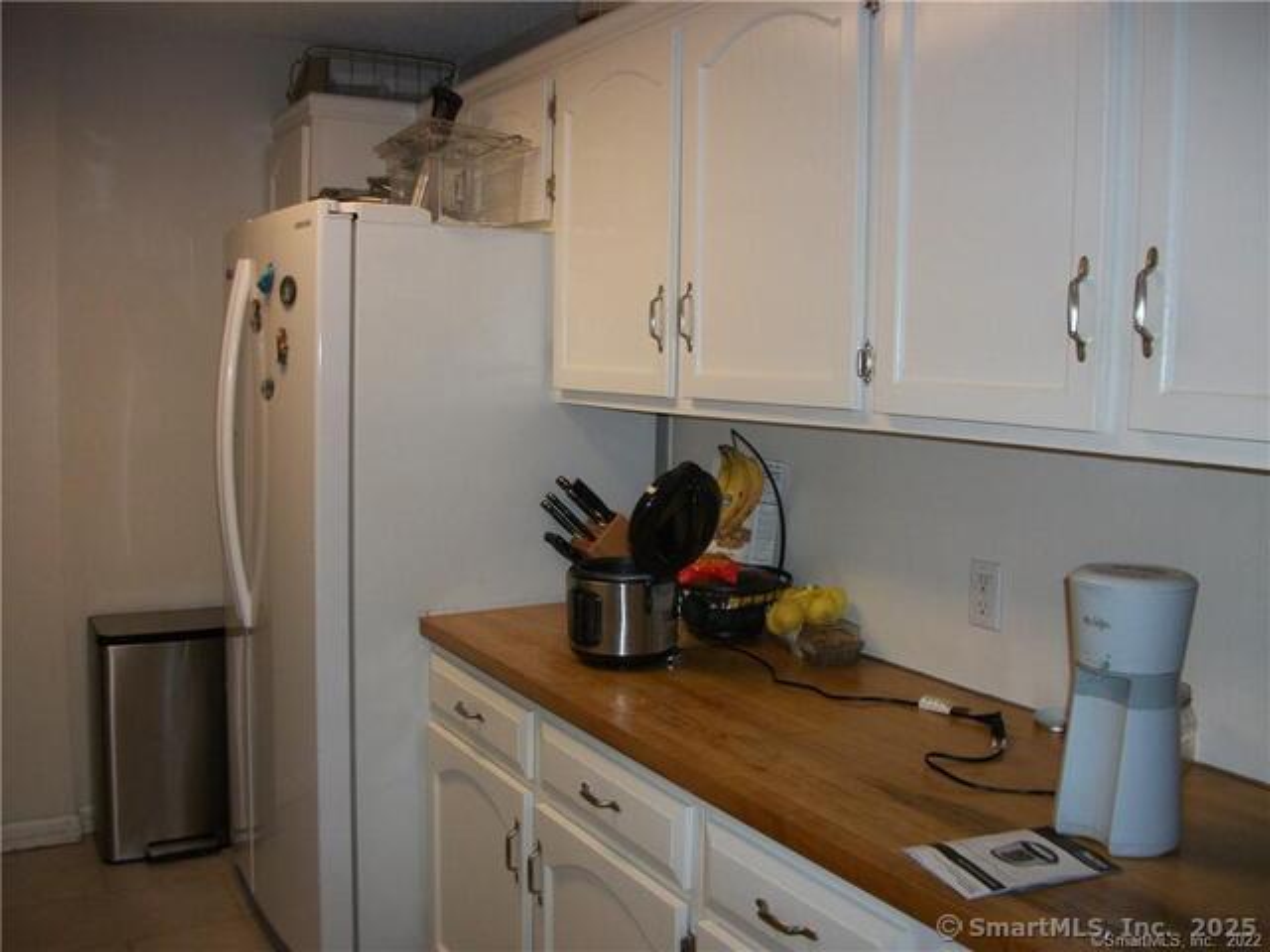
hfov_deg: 56.8
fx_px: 1174
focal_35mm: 32
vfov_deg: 44.2
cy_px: 476
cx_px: 635
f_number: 2.9
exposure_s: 1/60
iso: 160
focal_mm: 5.7
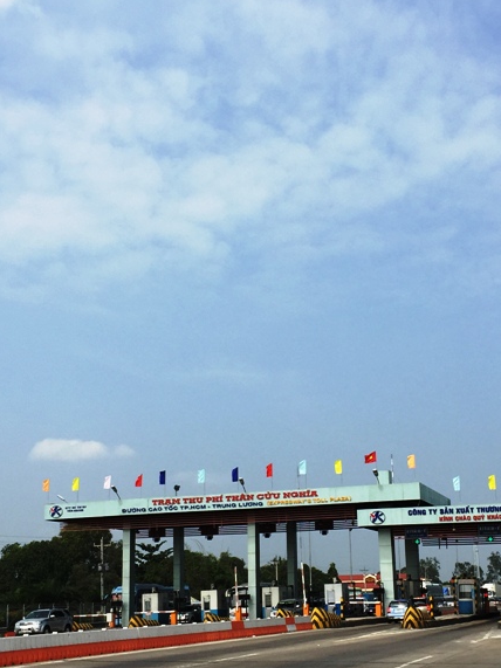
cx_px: 295
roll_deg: +1.2
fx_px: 1004
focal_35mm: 52
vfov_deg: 36.8
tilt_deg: +12.6
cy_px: 381
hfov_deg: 28.0
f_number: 2.2
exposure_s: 1/2825
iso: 32
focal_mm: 4.15
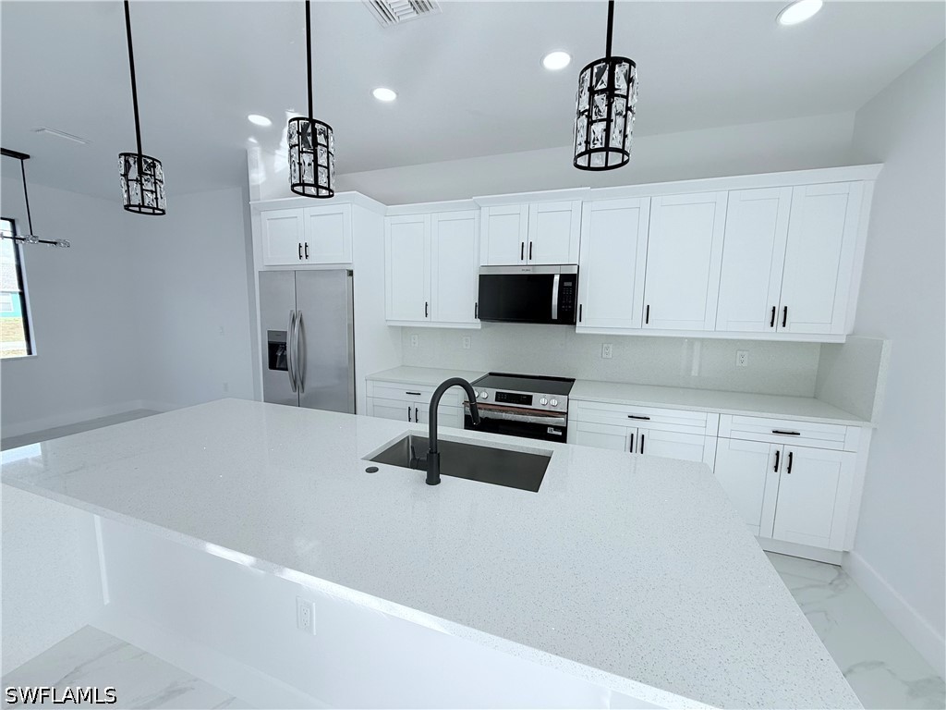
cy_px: 355
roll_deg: -1.6
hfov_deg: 102.1
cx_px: 473
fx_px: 383
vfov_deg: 85.7
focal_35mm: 14
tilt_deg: -5.7
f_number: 2.2
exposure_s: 1/184
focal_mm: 2.22
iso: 50
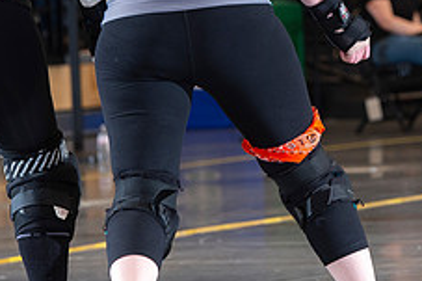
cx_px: 379
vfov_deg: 3.6
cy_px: 5
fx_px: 4498
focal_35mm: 384
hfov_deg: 5.4
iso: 640
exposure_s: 1/160
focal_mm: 150
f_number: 5.6
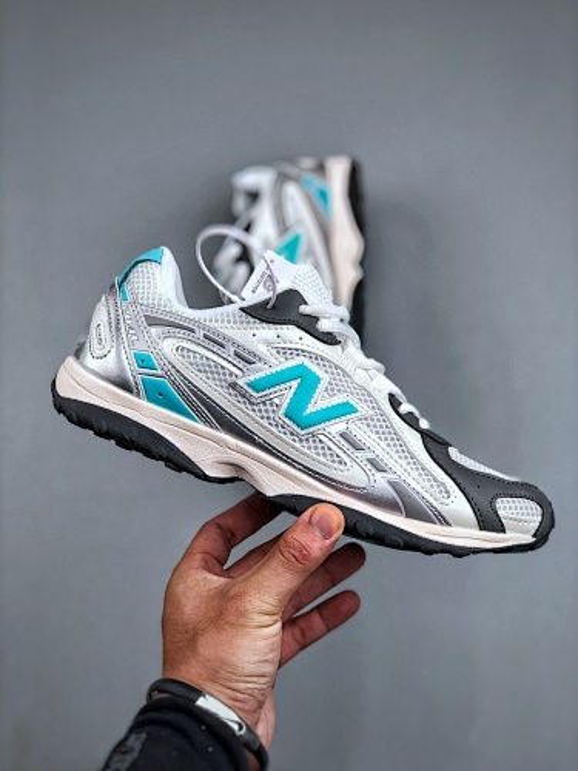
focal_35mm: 57
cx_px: 289
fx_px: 1269
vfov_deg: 33.8
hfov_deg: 25.7
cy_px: 386
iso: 25
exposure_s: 1/100
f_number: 2.8
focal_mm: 6.6
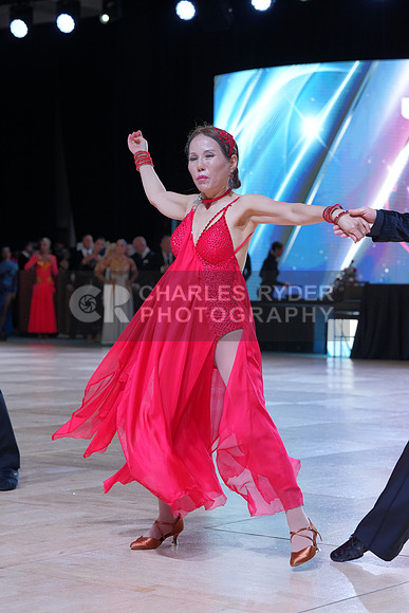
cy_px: 306
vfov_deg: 22.6
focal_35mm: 90
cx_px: 204
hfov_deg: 15.2
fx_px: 1533
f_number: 5.6
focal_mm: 90
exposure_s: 1/400
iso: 1600
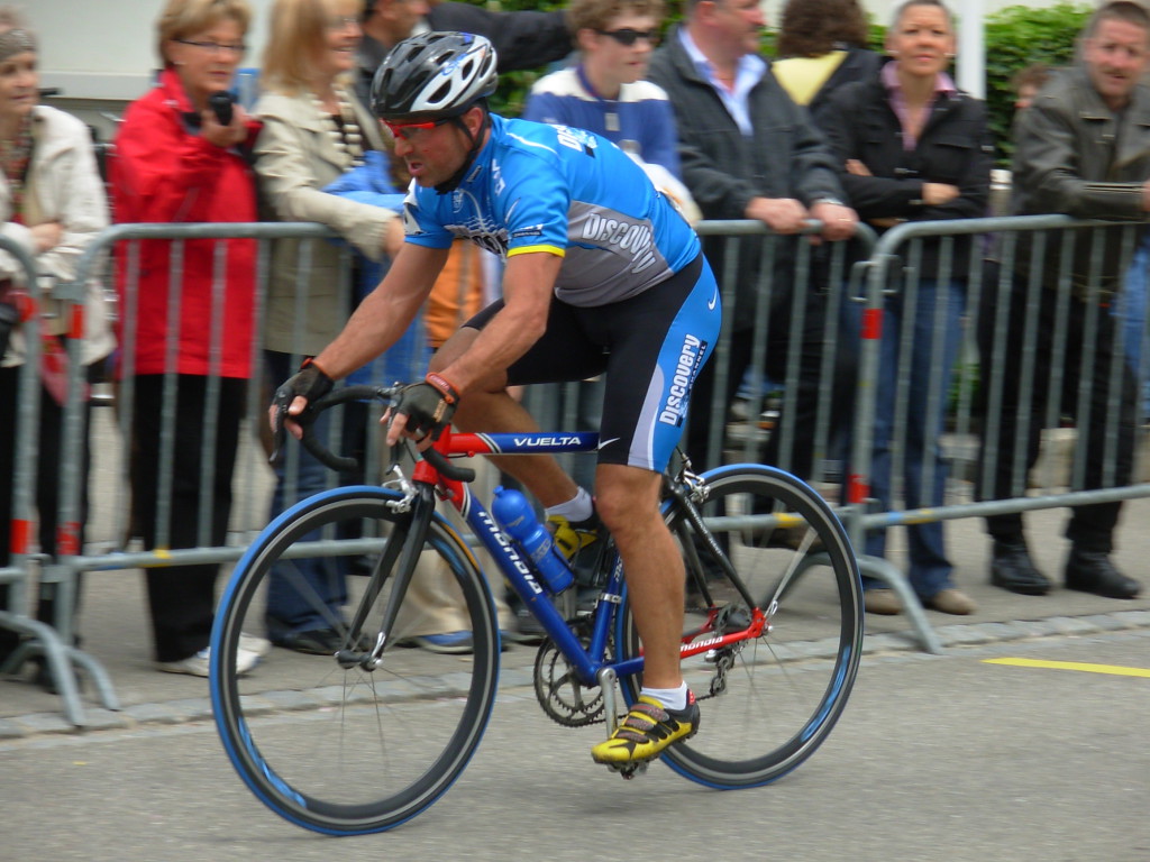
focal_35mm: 142
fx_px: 4717
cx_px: 575
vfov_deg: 10.4
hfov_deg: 13.9
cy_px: 431
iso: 50
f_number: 4.5
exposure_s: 1/256
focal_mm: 23.5
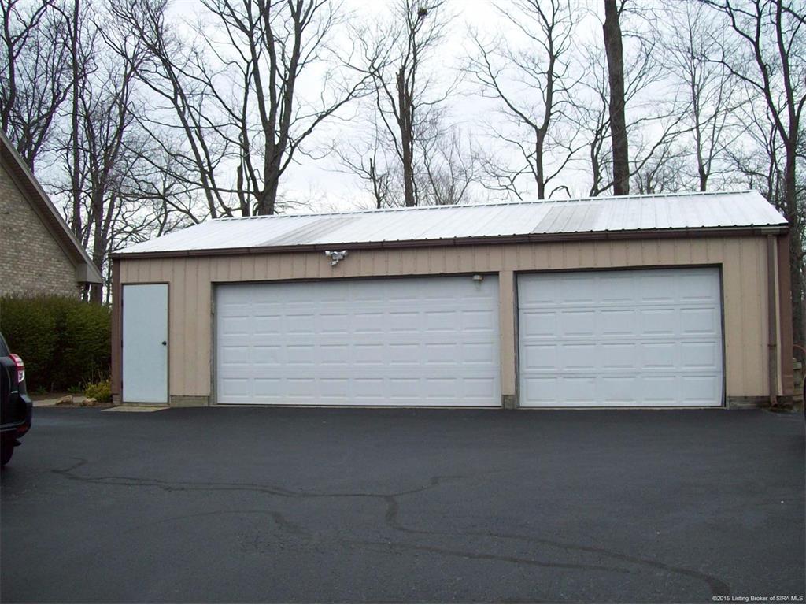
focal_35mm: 36
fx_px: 838
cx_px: 403
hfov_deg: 51.4
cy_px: 302
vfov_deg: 39.7
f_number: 2.7
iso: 80
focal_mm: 6
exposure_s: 1/340
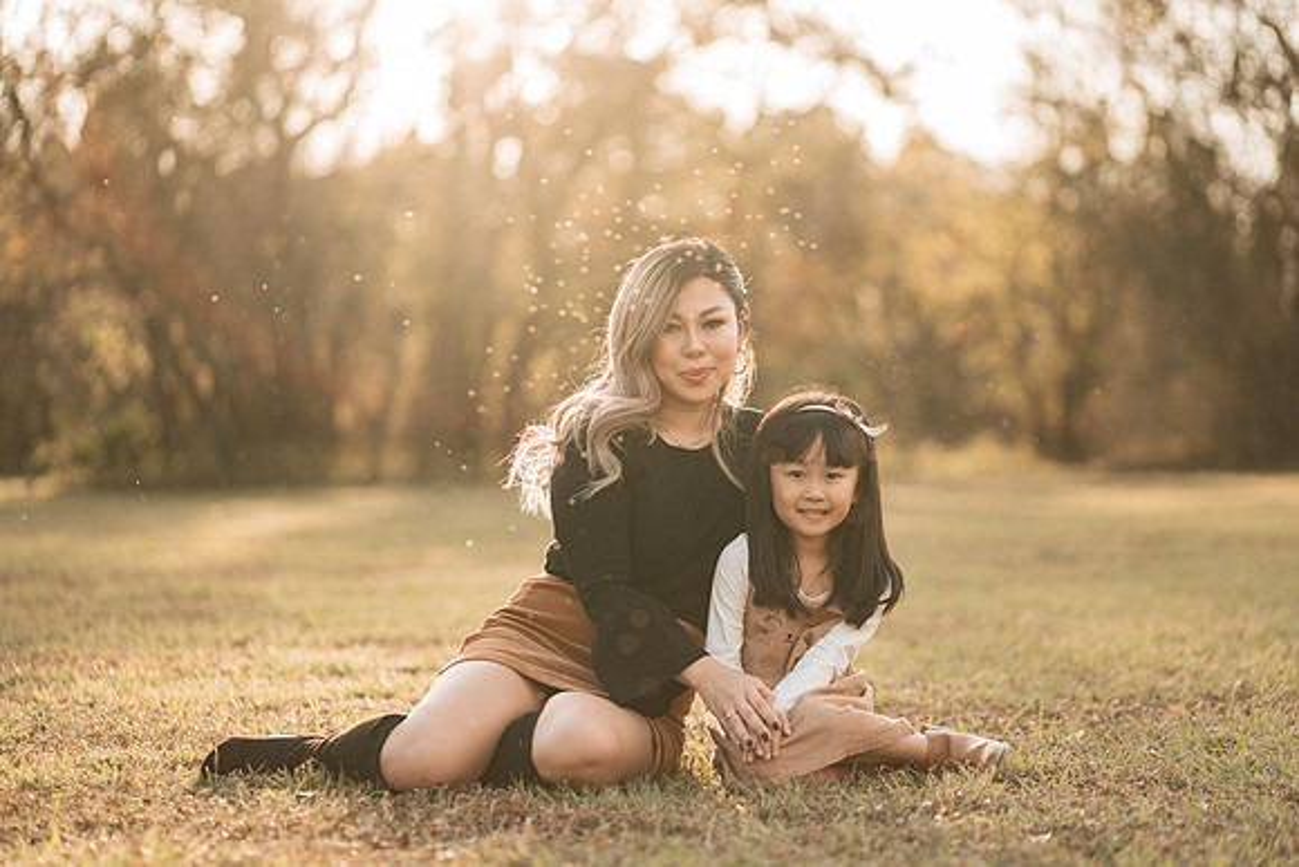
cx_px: 650
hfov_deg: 23.7
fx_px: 3096
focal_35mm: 86
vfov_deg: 15.9
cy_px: 434
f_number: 2
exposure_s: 1/640
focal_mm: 85
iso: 100
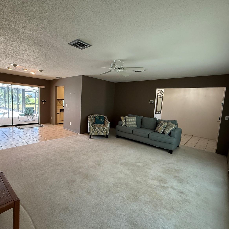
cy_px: 114
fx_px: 127
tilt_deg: -5.5
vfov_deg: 84.0
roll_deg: -2.9
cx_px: 107
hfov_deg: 83.9
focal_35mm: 17
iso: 400
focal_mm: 2.22
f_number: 2.2
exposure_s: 1/120
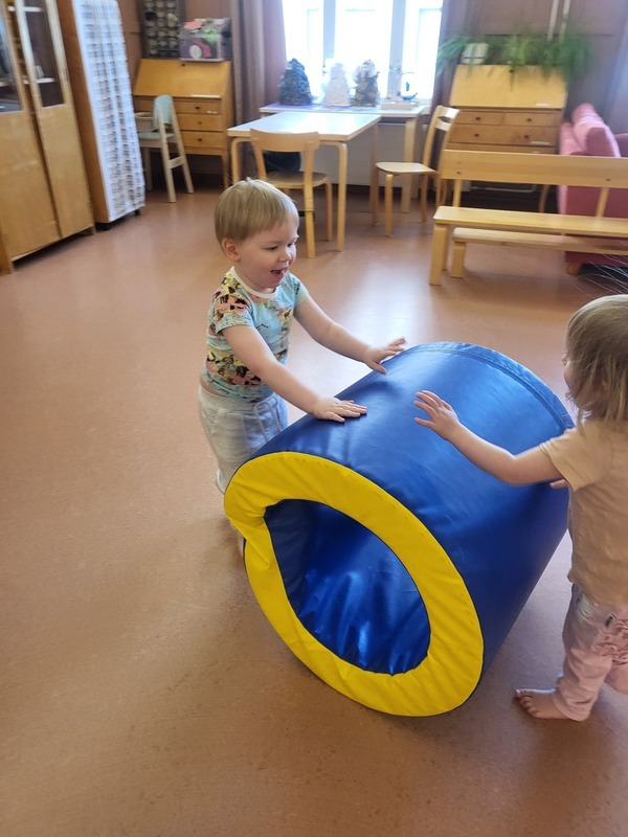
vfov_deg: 67.3
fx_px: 629
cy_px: 418
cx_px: 314
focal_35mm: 26
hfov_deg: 53.1
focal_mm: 4.25
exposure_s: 1/100
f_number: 1.8
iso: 250
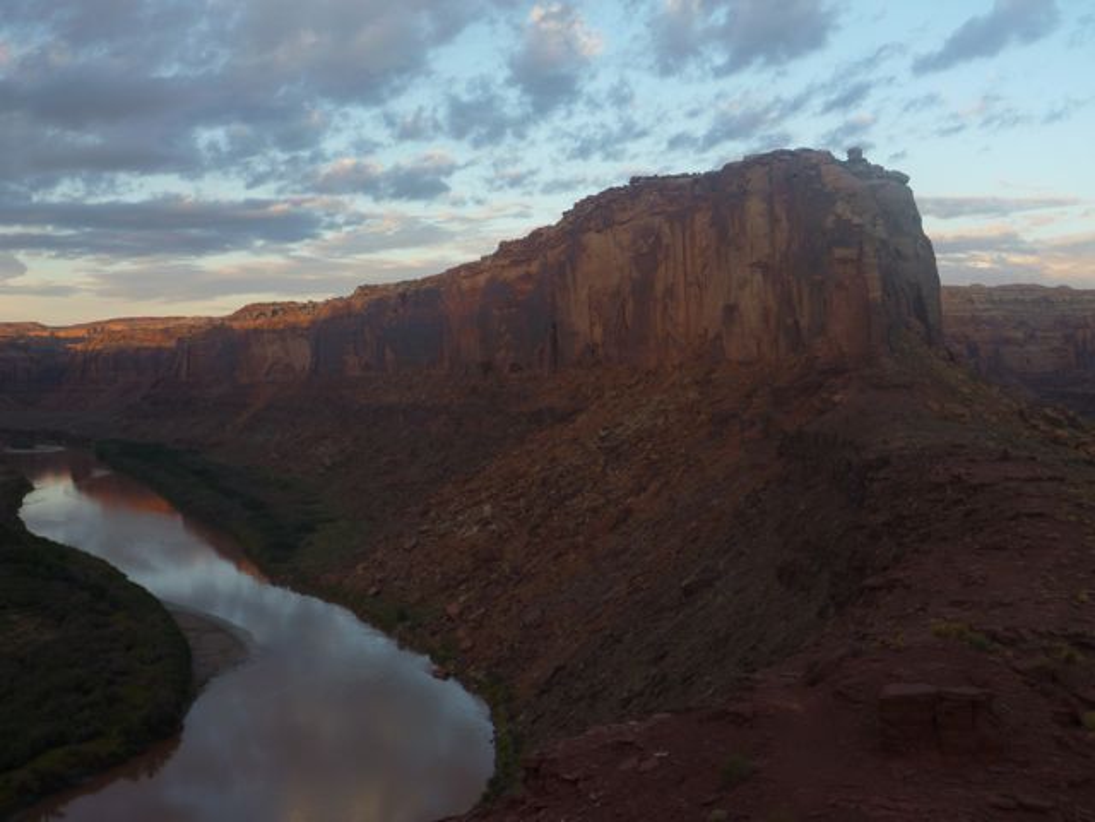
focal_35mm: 41
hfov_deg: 45.8
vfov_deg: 35.1
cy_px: 411
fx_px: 1297
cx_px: 548
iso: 80
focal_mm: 7.4
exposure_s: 1/80
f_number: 4.2
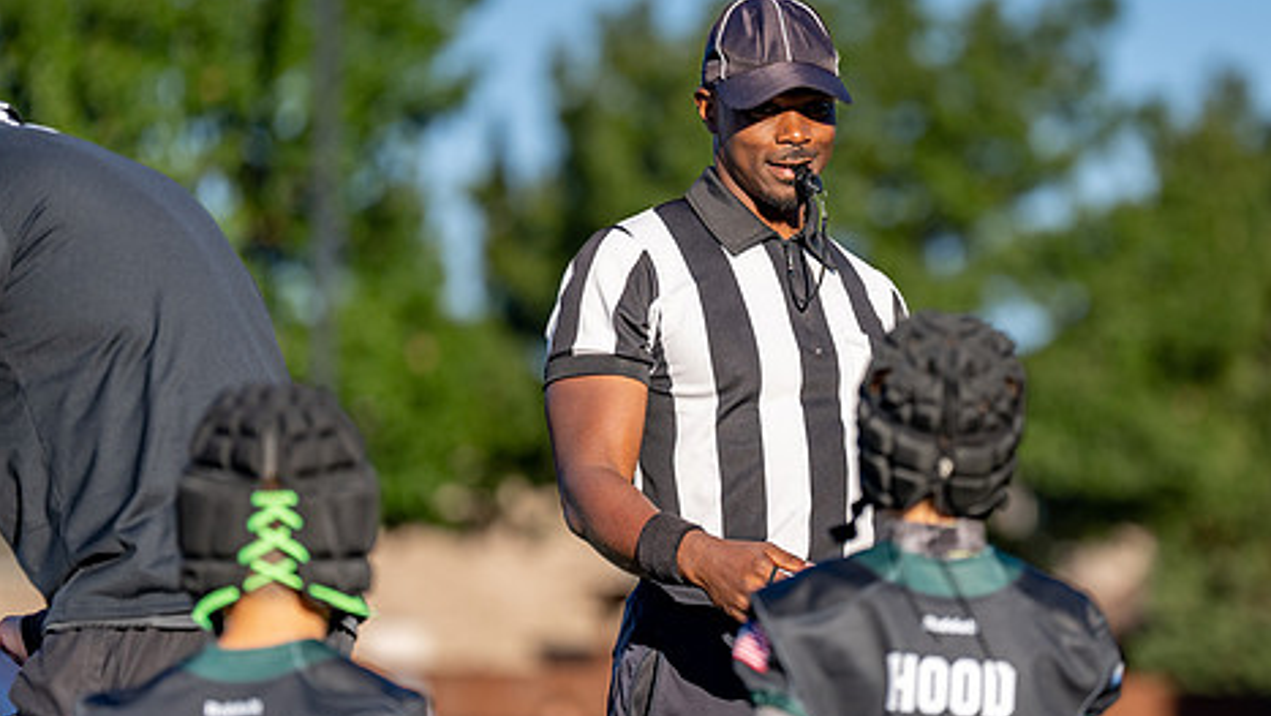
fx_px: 7417
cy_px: 316
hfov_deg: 9.8
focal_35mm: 220
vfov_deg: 5.5
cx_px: 778
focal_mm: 158
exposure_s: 1/2000
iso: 100
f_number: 2.8
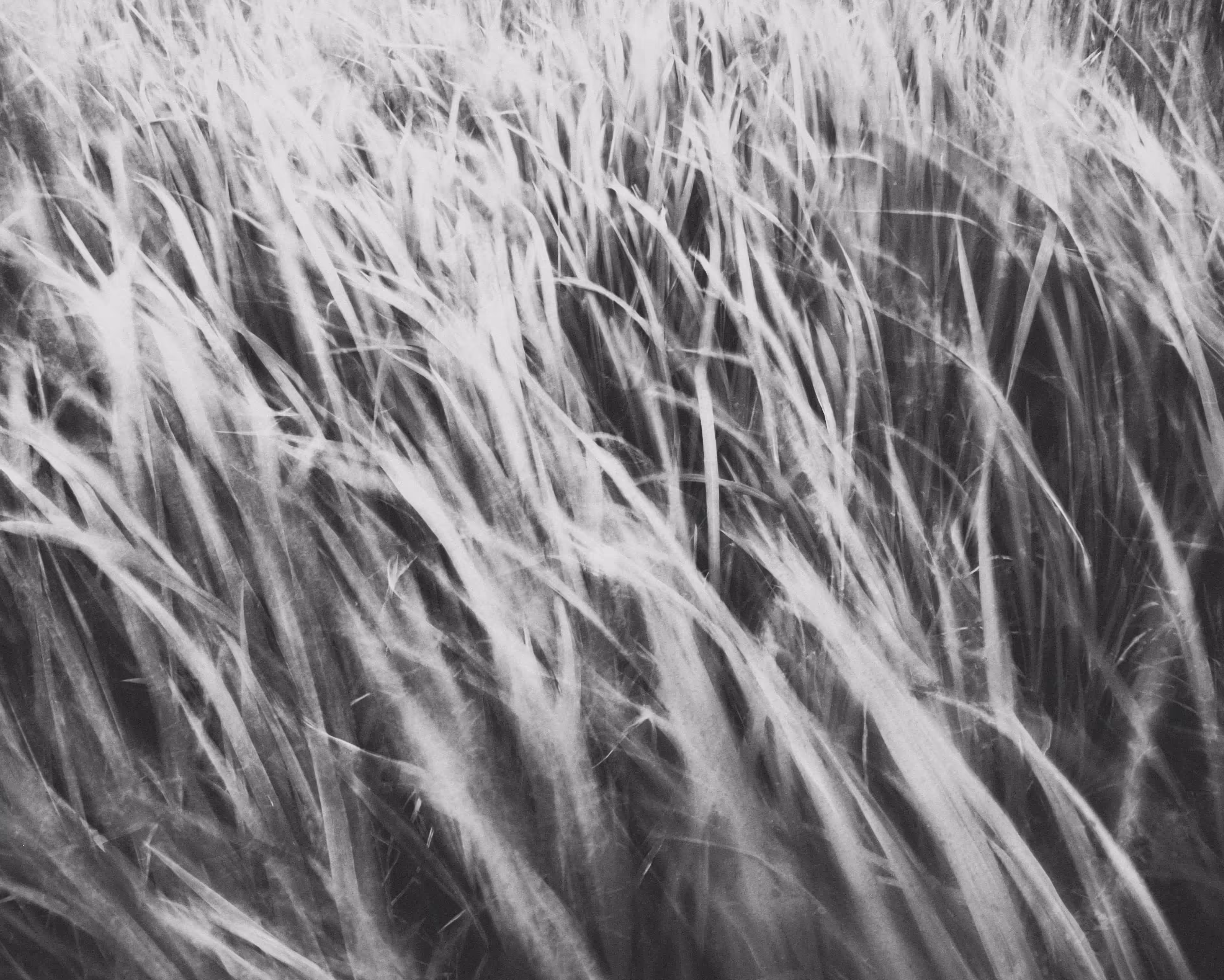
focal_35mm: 28
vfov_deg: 51.5
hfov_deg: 62.0
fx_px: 1014
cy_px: 474
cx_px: 532
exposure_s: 1/10
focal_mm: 12
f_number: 22
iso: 200
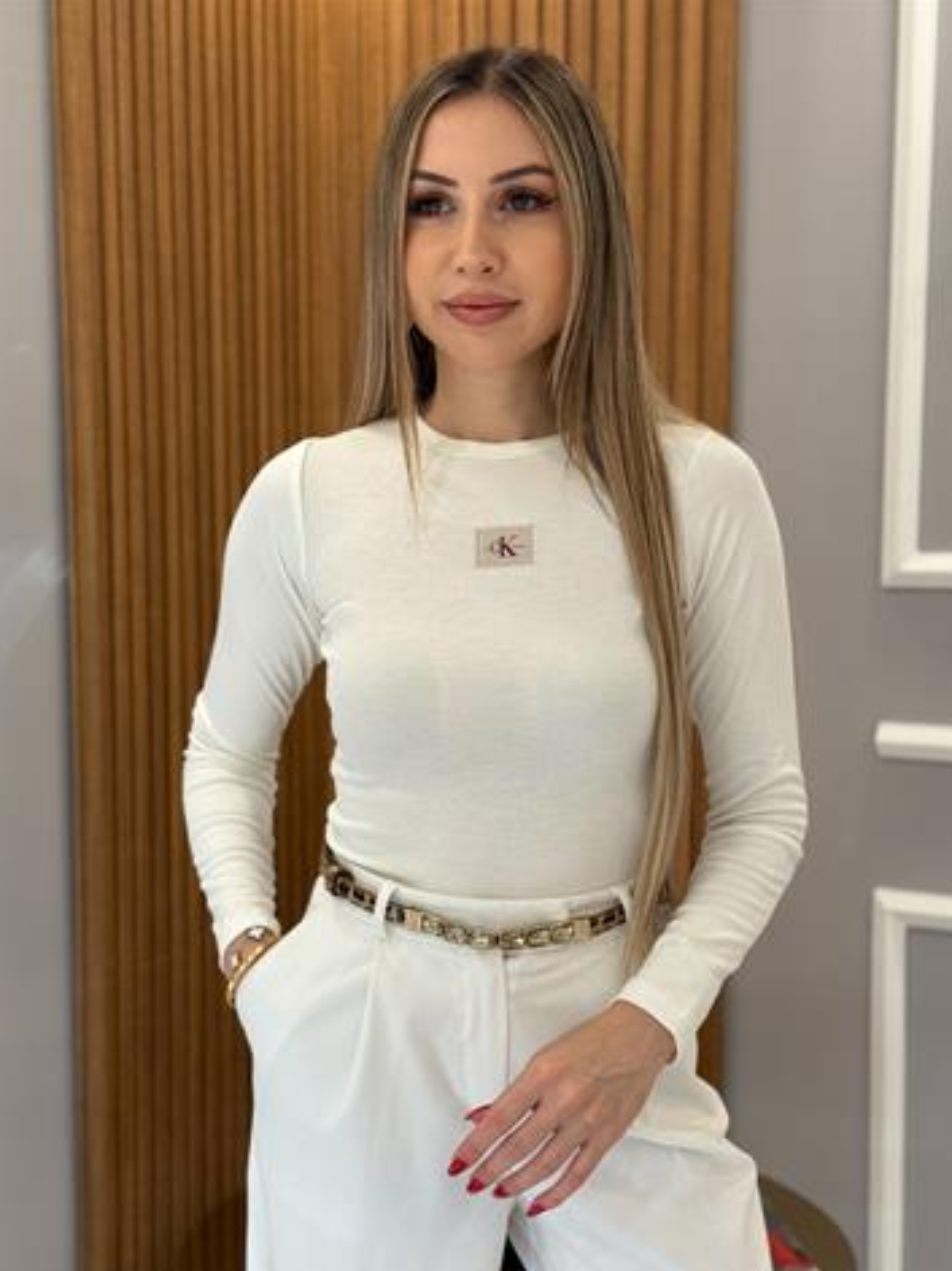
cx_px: 502
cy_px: 696
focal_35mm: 53
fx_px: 1944
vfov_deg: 36.1
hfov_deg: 27.5
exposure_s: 1/122
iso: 80
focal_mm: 6.76
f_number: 1.78
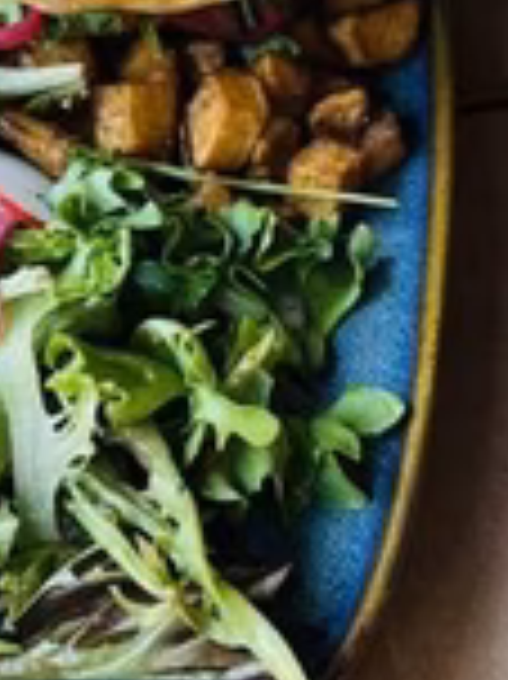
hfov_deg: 12.9
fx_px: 2195
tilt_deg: -52.7
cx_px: -85
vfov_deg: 17.6
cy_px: 351
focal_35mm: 112
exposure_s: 1/120
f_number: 1.5
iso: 64
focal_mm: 5.7
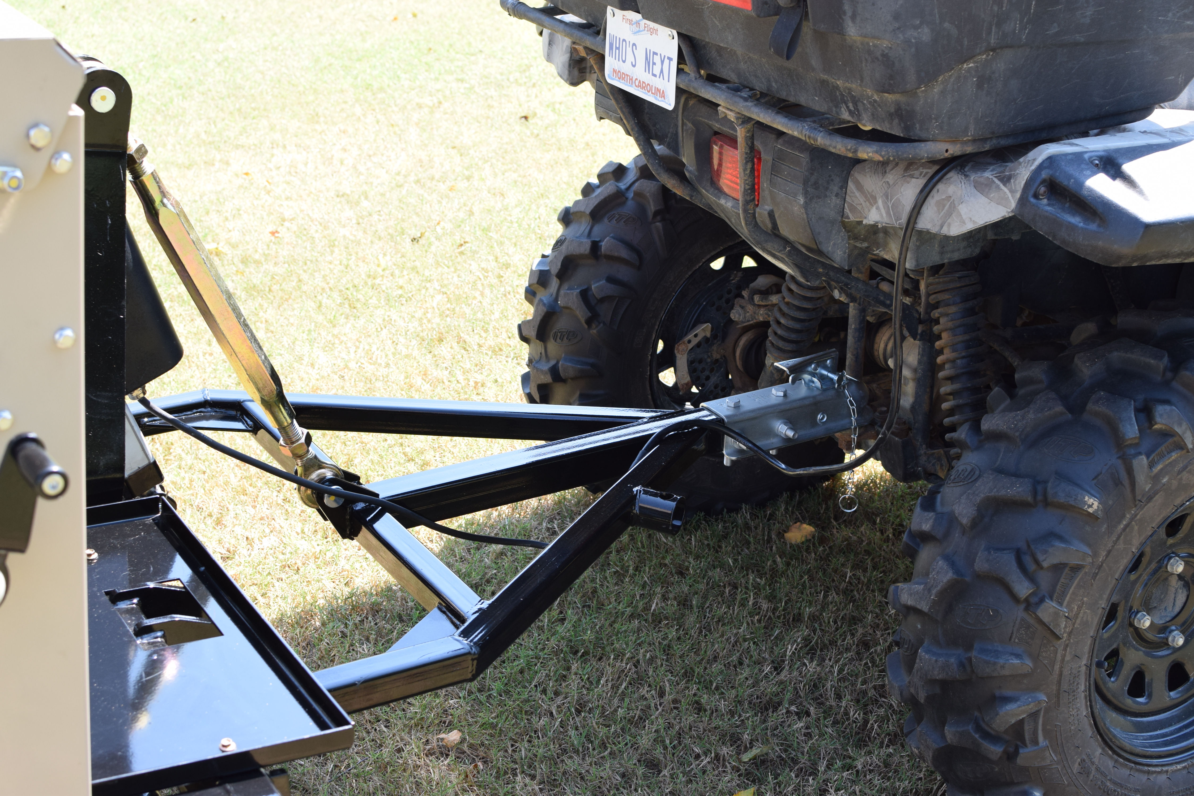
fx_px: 1742
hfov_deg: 37.8
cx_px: 597
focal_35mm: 52
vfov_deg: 25.8
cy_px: 398
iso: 400
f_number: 8
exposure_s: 1/250
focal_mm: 35
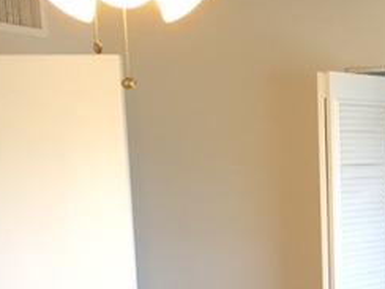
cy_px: 292
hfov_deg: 24.2
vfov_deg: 18.8
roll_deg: +0.1
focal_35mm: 76
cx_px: 406
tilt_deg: -8.7
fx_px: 845
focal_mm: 4.15
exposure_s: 1/30
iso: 50
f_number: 2.2
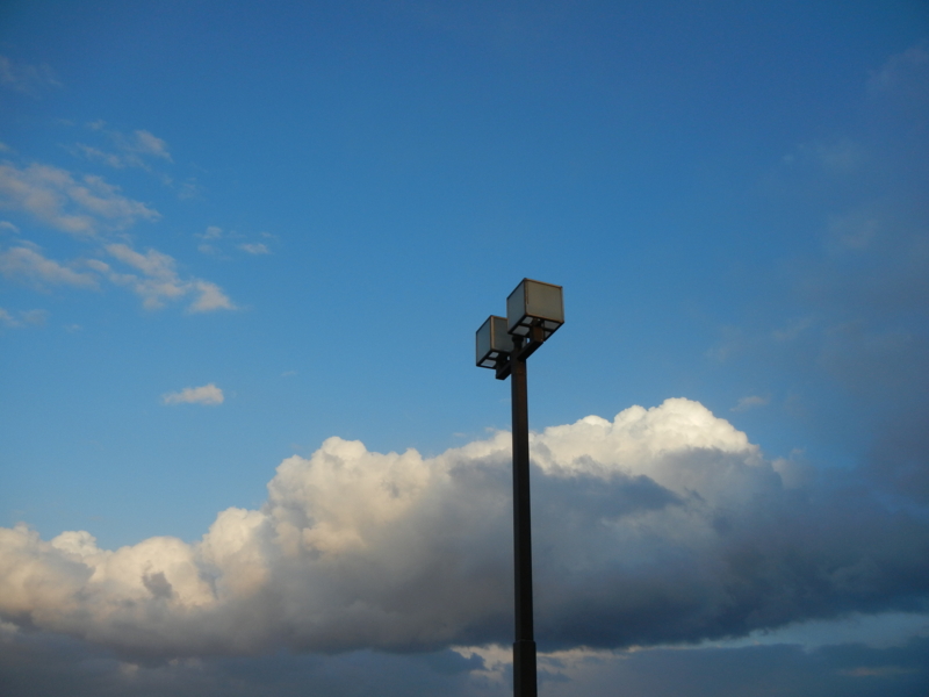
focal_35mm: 30
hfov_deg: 60.0
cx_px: 464
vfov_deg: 46.8
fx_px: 805
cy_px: 348
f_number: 3.5
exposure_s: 1/836
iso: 160
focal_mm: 5.4
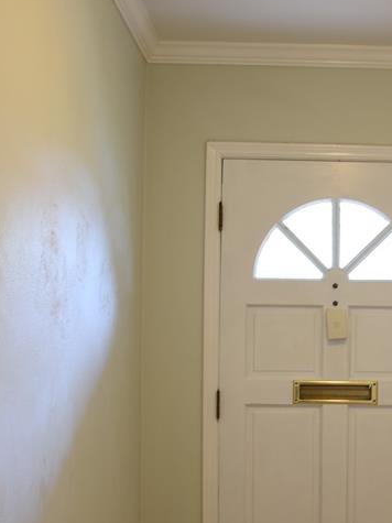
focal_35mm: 56
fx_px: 846
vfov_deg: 34.0
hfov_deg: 25.1
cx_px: 367
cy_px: 359
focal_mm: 18
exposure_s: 1/3
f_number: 3.5
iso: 100
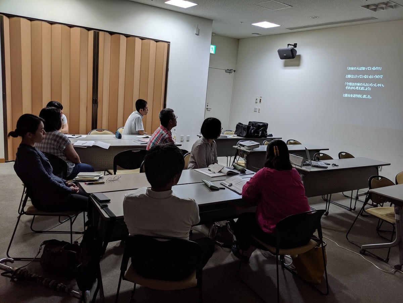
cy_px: 152
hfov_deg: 65.3
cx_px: 202
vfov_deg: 51.4
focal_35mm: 27
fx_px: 314
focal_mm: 4.44
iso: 74
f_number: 1.8
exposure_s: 1/59.9
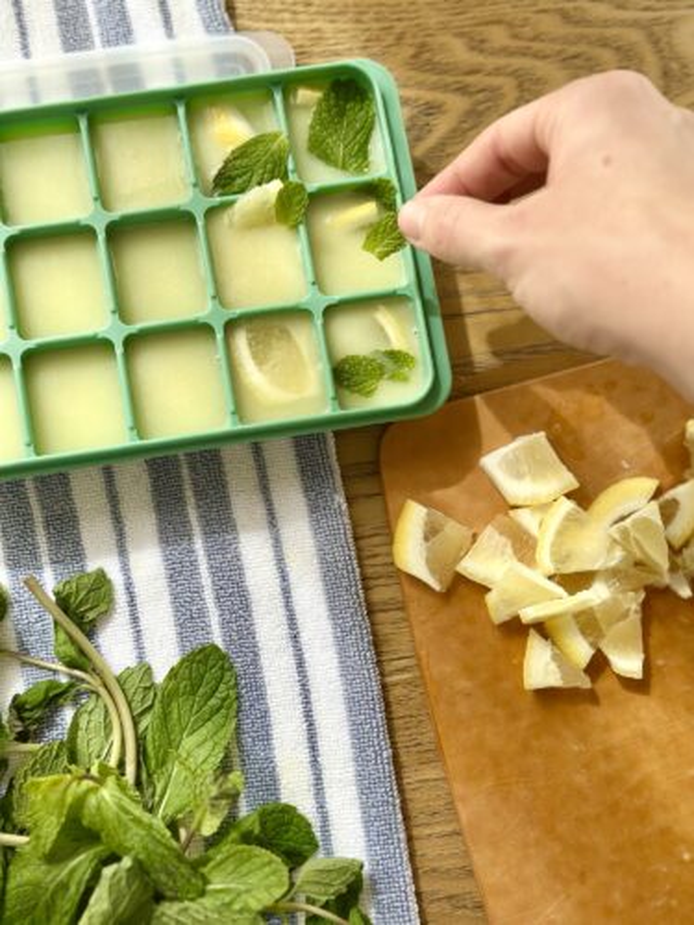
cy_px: 462
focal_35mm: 48
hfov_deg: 30.3
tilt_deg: -81.3
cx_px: 347
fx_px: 1283
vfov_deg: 39.7
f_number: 1.78
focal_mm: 6.86
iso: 80
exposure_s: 1/1009
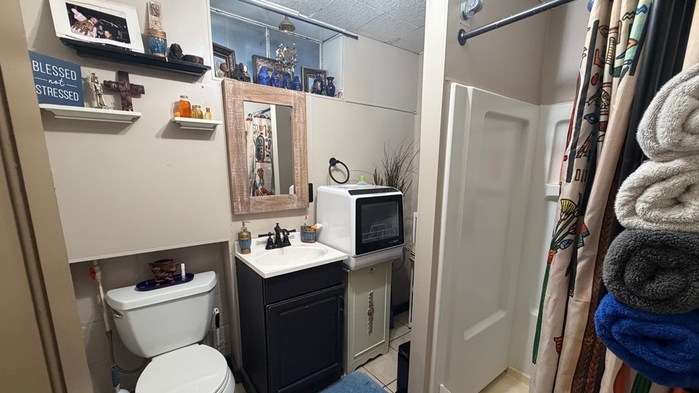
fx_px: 297
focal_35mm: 16
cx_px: 353
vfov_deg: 66.9
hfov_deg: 99.4
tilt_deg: -11.9
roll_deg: -0.1
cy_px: 220
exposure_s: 1/120
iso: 320
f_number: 2.2
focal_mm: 2.22
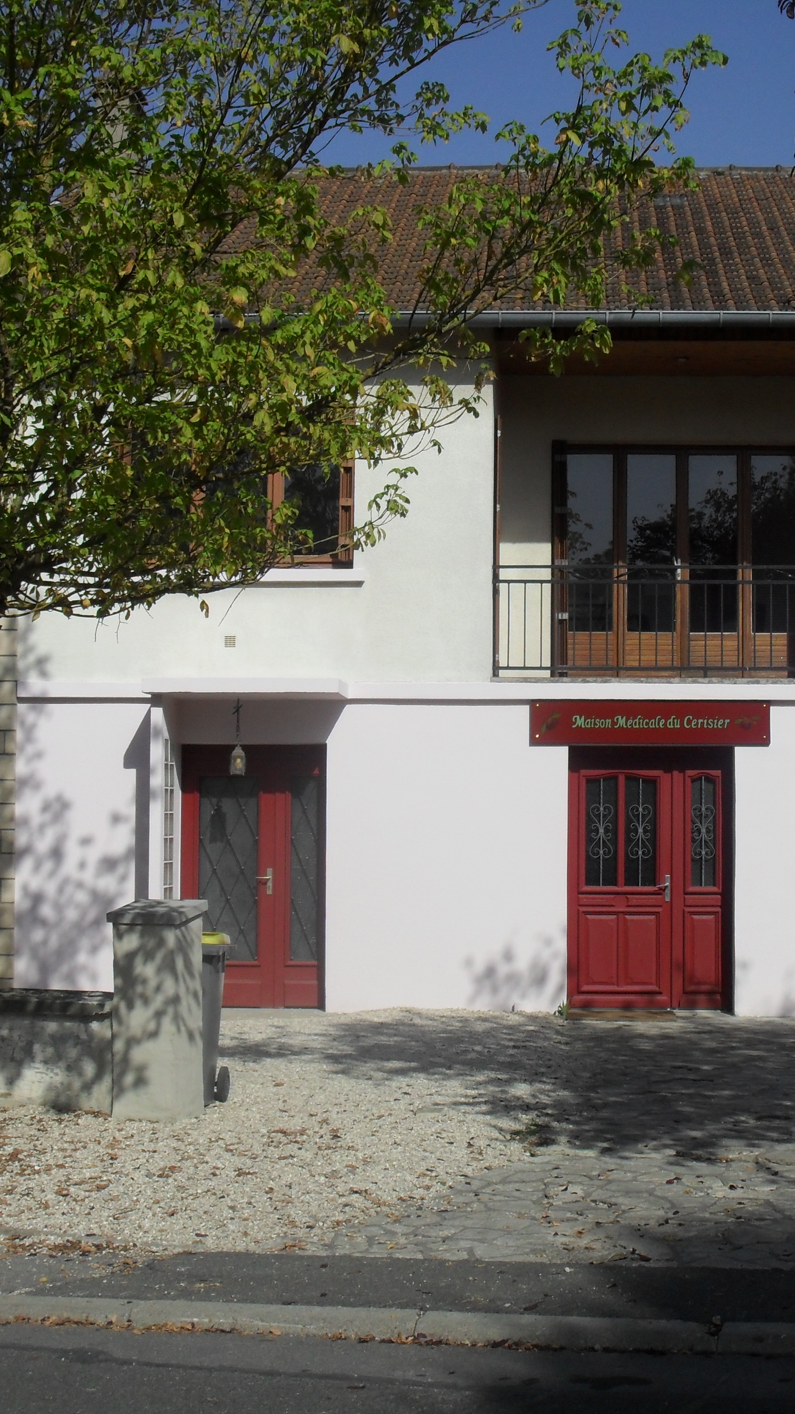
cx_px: 610
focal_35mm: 51
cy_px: 708
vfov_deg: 40.6
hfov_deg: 23.2
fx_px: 1912
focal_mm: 6.3
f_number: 8.4
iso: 100
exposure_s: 1/350
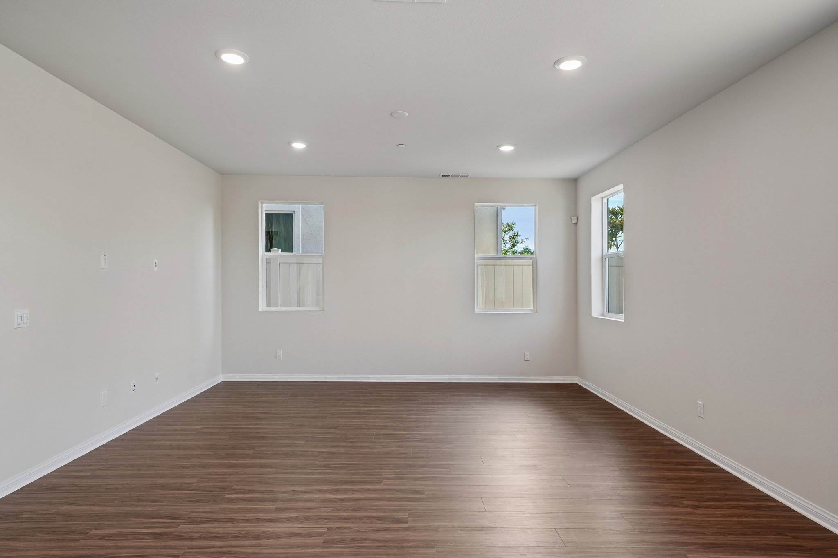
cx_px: 419
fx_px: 465
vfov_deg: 61.9
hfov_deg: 84.0
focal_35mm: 20
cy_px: 279
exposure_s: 1/30
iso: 320
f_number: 8
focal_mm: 20
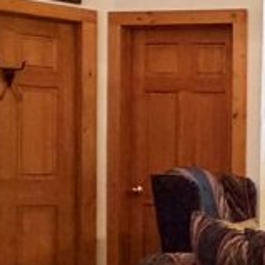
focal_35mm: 83
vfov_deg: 20.8
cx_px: 528
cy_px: 180
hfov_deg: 16.2
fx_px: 719
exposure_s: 1/60
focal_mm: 2.22
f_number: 2.2
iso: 500
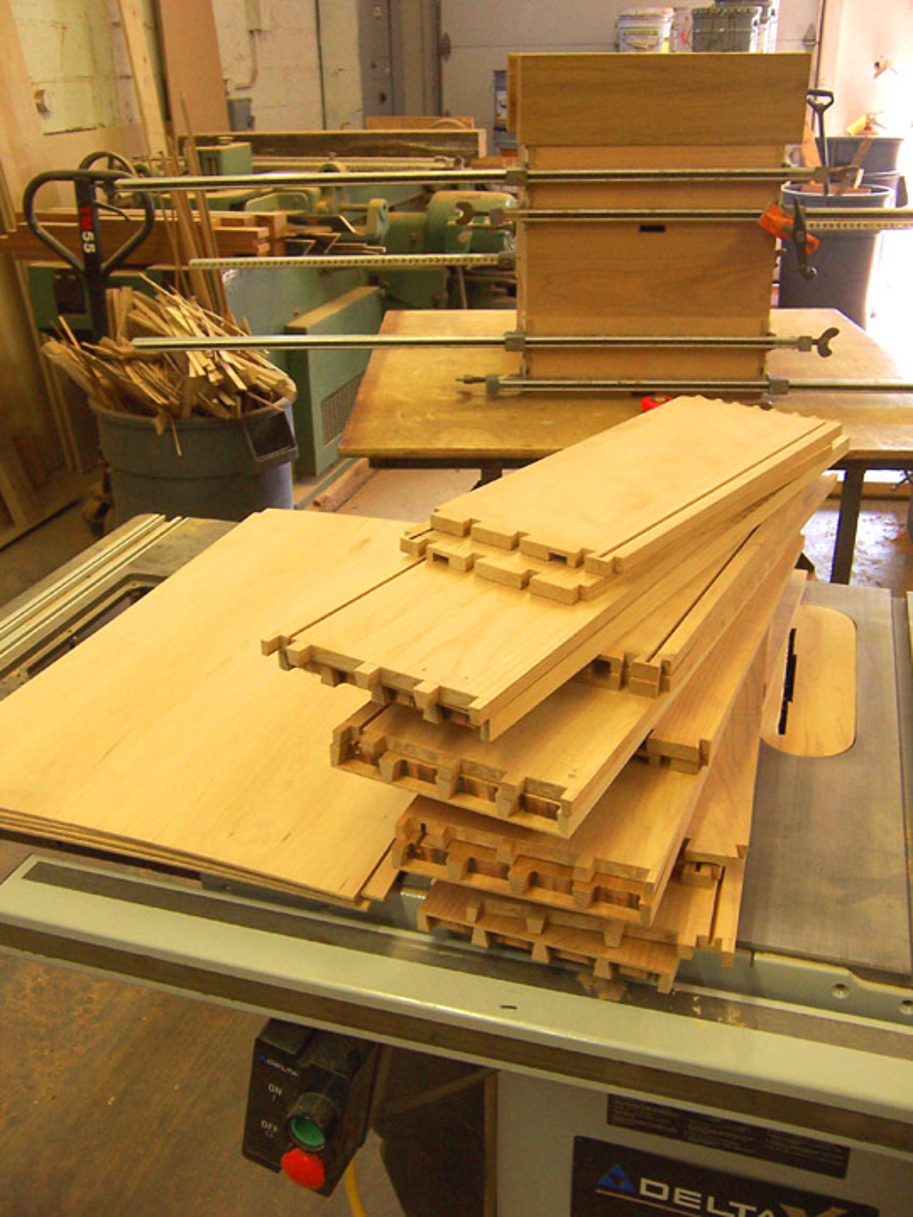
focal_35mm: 33
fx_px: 1161
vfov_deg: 55.4
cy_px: 608
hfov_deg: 42.9
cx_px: 456
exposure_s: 1/20
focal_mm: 5.5
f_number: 3.4
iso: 140
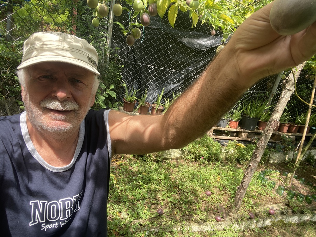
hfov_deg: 73.9
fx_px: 210
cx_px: 158
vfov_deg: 58.9
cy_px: 118
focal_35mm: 23
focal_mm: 2.71
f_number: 2.2
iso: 25
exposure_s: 1/132
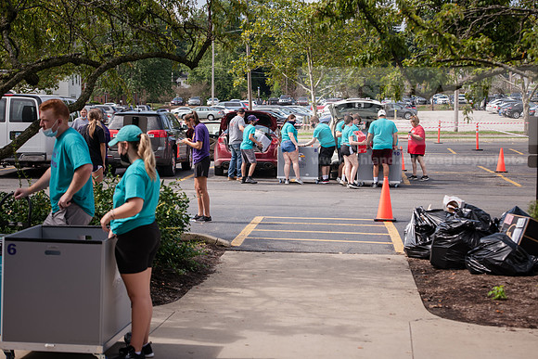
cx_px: 269
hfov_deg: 24.8
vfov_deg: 16.7
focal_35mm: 82
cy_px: 180
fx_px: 1226
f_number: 5
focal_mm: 82
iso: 125
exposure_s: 1/400
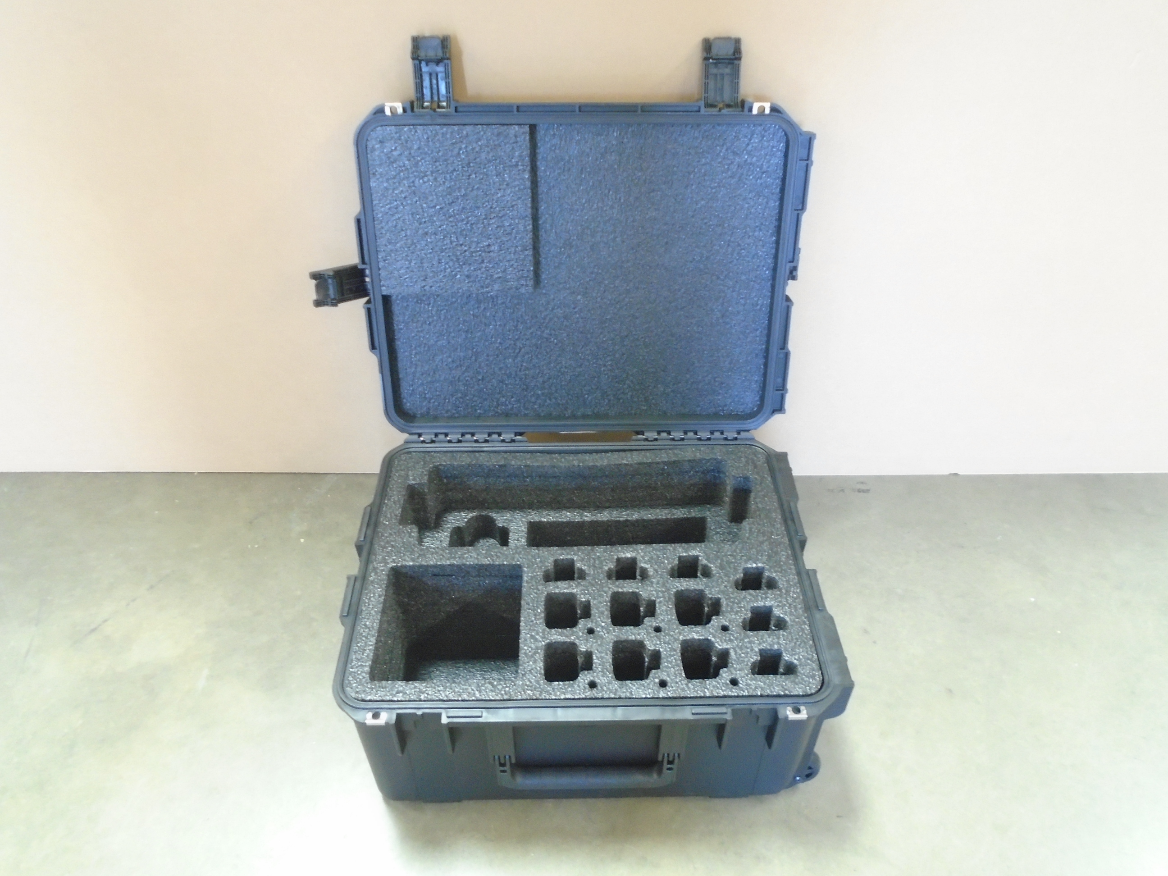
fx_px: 877
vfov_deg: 53.1
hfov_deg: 67.3
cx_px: 584
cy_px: 438
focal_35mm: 26
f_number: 3.2
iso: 400
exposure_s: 1/10
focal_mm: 4.6
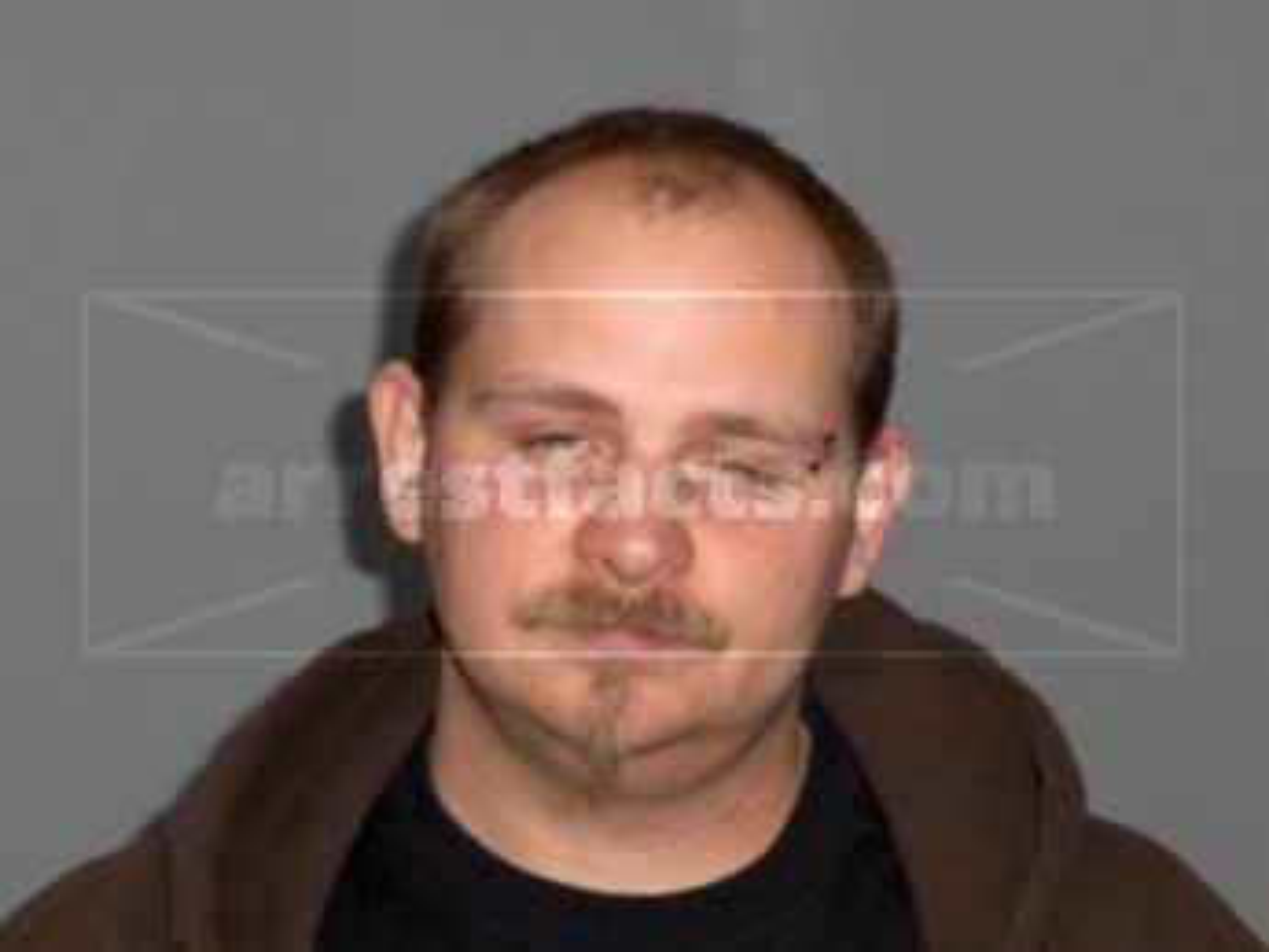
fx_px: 3704
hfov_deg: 19.4
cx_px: 634
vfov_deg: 14.7
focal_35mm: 101
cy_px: 476
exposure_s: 1/125
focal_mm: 20.7
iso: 59
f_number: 4
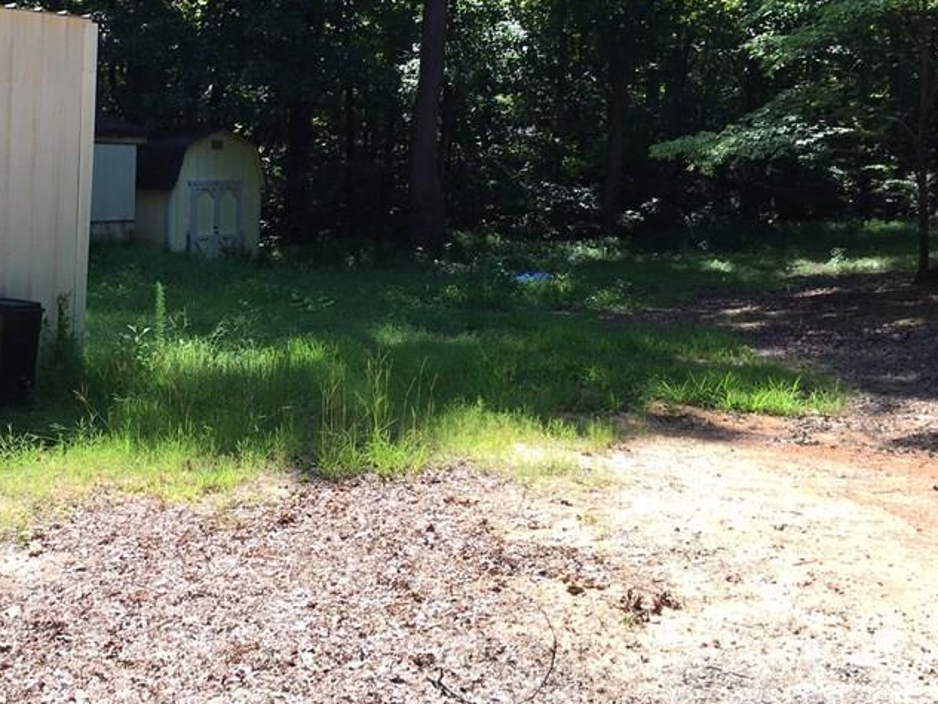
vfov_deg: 30.4
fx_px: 1274
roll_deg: -1.8
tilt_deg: -1.5
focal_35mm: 47
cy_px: 178
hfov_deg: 39.6
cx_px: 266
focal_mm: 4.15
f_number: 2.2
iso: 25
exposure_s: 1/484
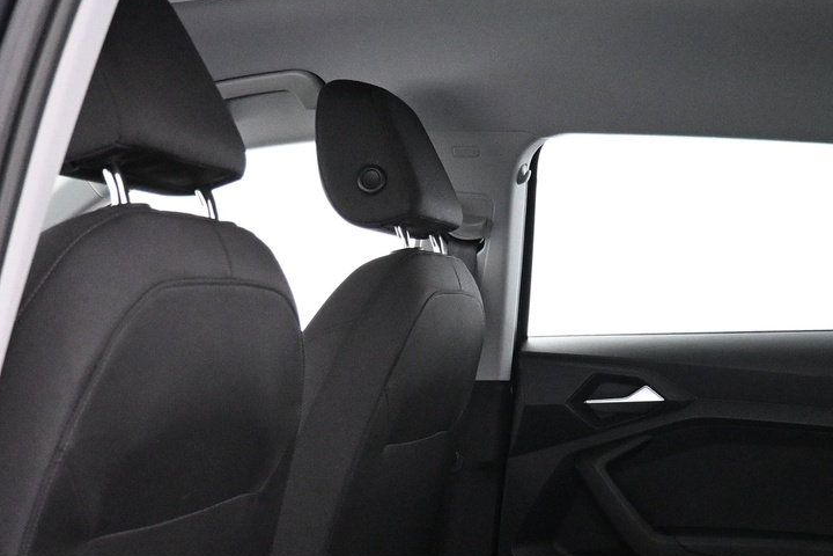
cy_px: 584
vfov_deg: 23.7
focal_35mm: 54
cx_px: 493
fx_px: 1249
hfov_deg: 36.8
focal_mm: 16
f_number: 3.5
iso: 4000
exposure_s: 1/50
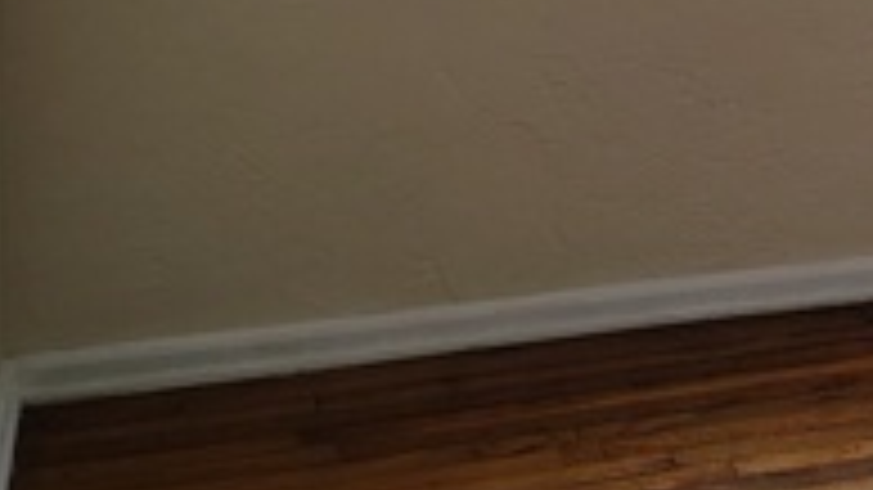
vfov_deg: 12.6
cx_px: 972
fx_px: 2083
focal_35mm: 90
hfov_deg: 22.3
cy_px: -299
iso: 631
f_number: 1.8
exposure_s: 1/100
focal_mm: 5.56
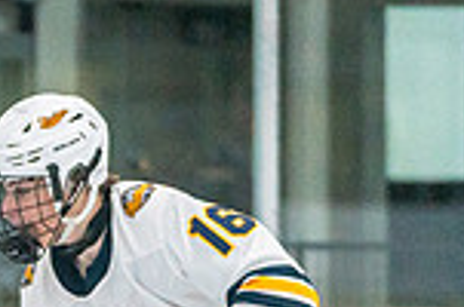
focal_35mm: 649
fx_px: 8347
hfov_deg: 3.2
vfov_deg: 2.1
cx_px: -390
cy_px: 659
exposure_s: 1/1250
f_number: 2.8
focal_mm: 130
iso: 3200
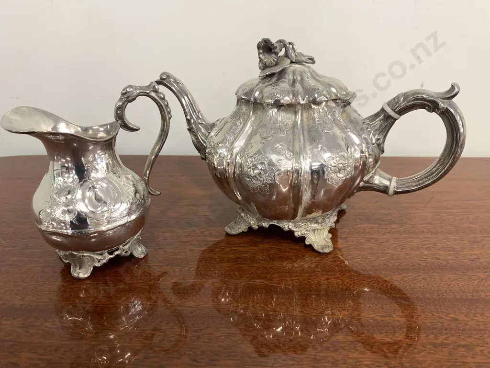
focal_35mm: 26
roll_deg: -0.1
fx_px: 368
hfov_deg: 67.3
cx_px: 245
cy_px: 184
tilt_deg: -23.5
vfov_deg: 53.1
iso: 100
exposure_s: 1/50
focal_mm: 4.25
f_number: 1.8
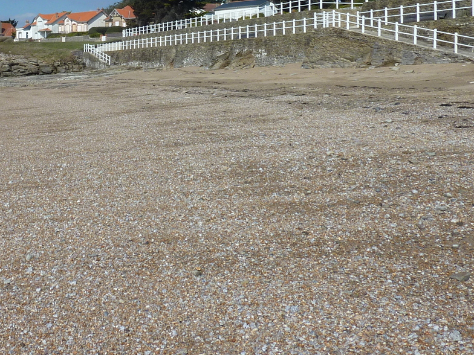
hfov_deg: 36.4
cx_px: 107
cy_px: 49
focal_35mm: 51
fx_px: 698
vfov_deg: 27.7
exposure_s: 1/500
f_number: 5.6
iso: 80
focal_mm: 4.1
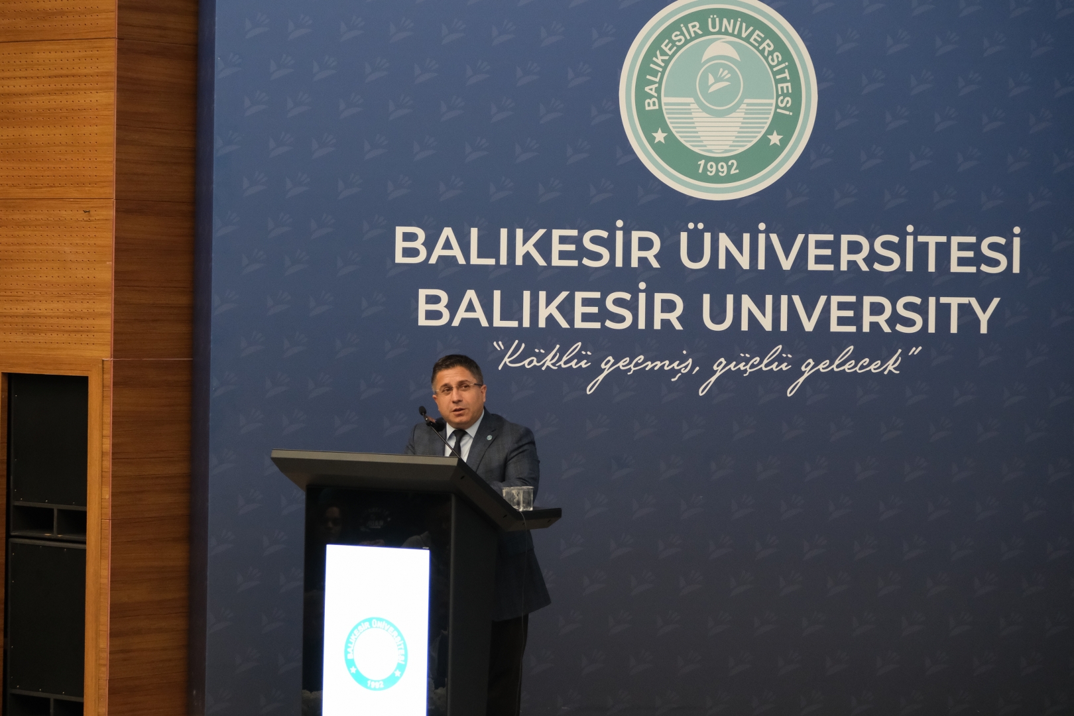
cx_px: 537
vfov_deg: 11.4
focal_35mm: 120
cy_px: 358
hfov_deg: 17.1
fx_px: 3580
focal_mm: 80
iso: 3200
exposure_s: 1/45
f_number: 4
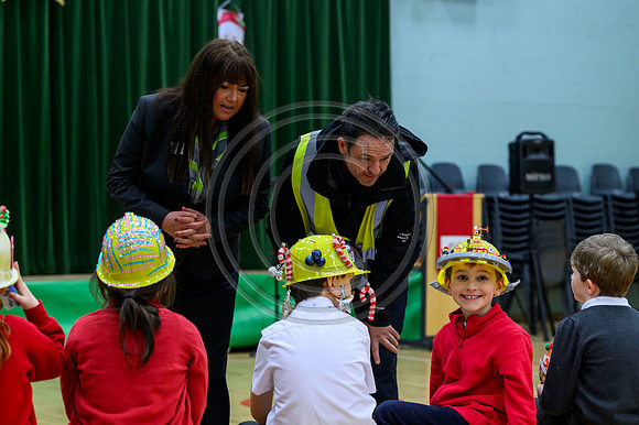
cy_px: 198
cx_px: 341
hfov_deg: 23.5
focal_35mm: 87
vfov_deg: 15.8
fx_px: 1536
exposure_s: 1/200
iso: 2500
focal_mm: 81
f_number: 4
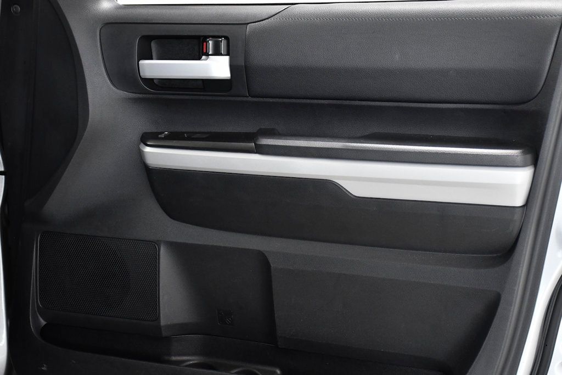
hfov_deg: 33.4
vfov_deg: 22.6
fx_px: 937
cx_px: 281
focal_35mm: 60
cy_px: 188
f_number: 4.5
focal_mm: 40
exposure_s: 1/250
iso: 2500
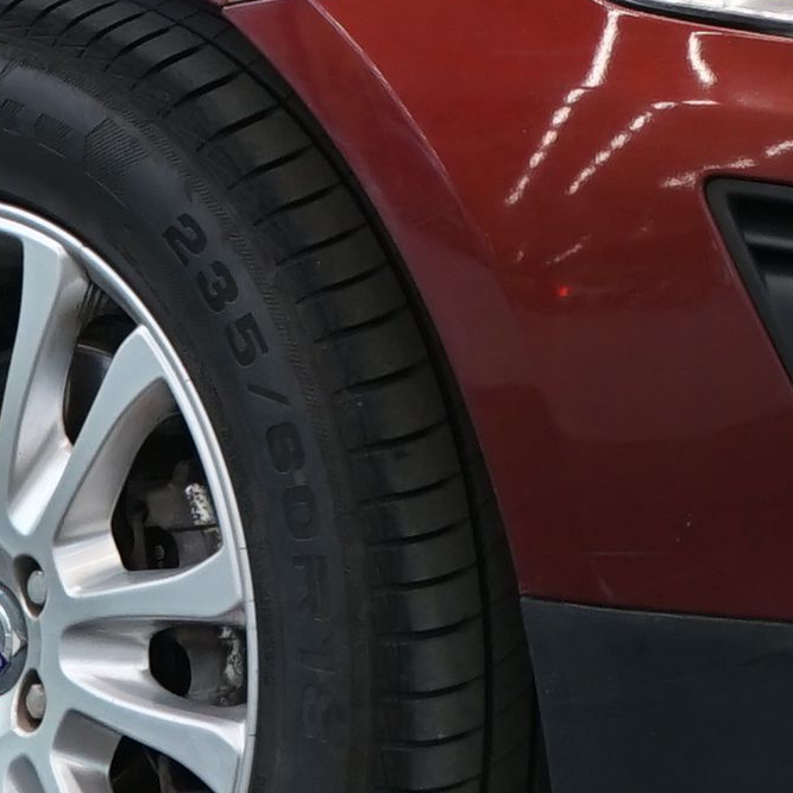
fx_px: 7724
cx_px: 189
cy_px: -471
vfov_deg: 5.8
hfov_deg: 5.9
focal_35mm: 298
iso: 400
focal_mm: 39
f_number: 5.6
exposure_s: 1/25
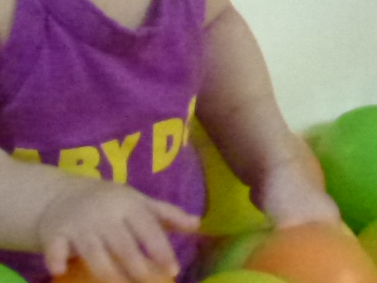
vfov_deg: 5.9
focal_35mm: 246
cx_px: 147
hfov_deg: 8.0
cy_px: -308
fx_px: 2680
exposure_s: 1/100
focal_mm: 9.4
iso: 1600
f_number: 4.3
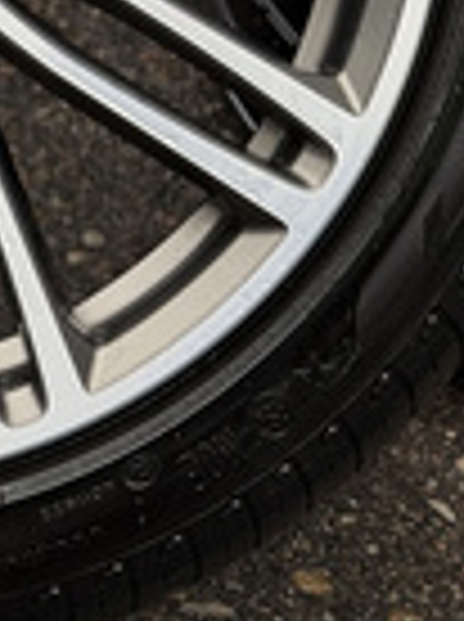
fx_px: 3119
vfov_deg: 11.1
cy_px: -225
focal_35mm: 174
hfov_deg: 8.4
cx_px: -178
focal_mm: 6.76
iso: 64
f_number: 1.78
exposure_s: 1/277
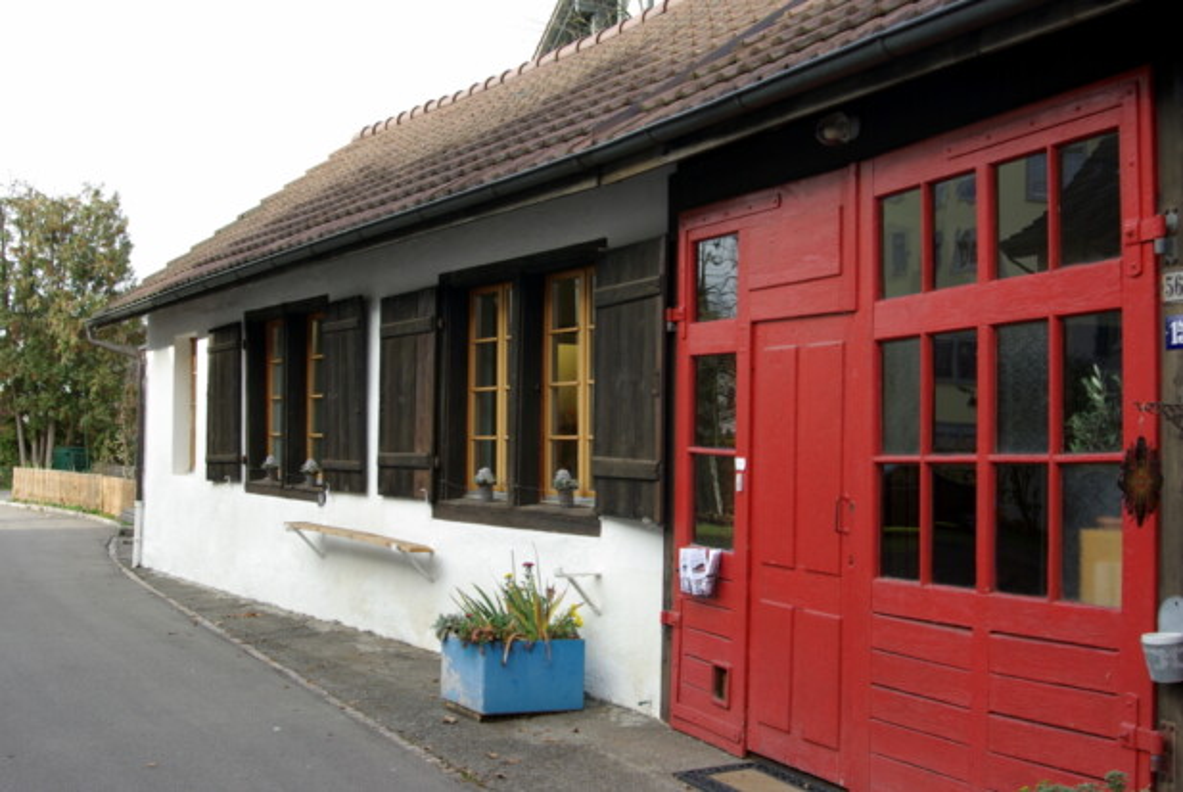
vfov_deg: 32.0
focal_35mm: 42
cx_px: 592
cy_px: 396
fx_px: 1382
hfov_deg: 46.3
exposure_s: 1/125
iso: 100
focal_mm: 28
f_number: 4.5
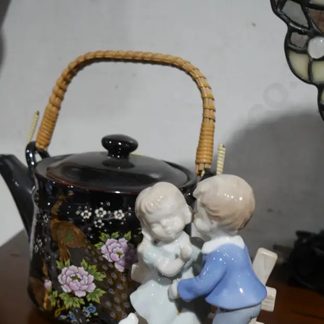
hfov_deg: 38.3
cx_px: 159
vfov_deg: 37.2
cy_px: 250
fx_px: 466
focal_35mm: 44
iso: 320
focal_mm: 15
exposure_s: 1/60
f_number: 3.6
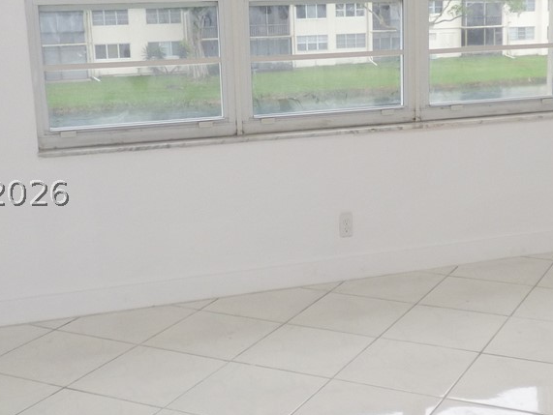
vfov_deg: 26.1
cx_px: 365
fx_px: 895
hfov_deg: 34.0
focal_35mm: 56
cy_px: 193
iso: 100
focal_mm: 3.58
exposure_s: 1/50
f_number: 2.8
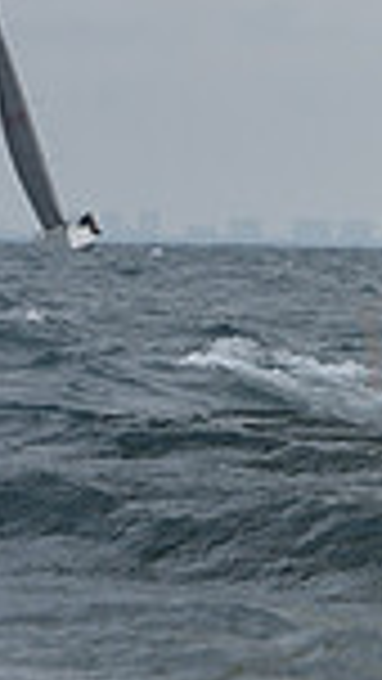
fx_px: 6173
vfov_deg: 6.3
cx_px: 1222
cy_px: -20
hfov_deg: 3.4
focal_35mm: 343
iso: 250
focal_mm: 85
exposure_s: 1/800
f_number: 8
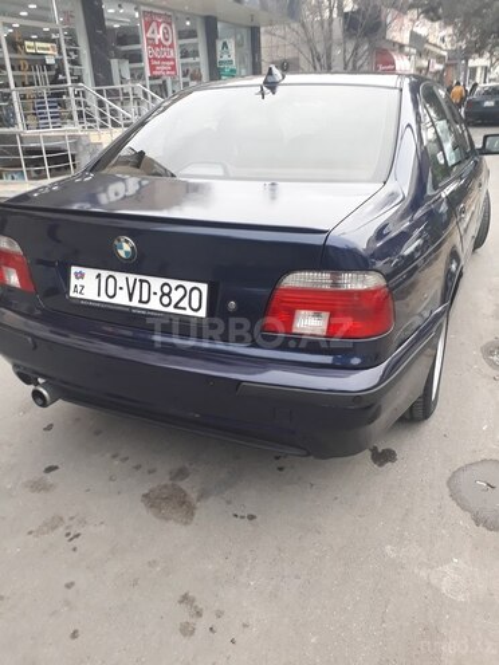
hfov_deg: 51.4
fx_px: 519
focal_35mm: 27
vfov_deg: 65.3
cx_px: 250
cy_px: 332
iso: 50
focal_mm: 3.6
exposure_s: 1/33
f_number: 1.9
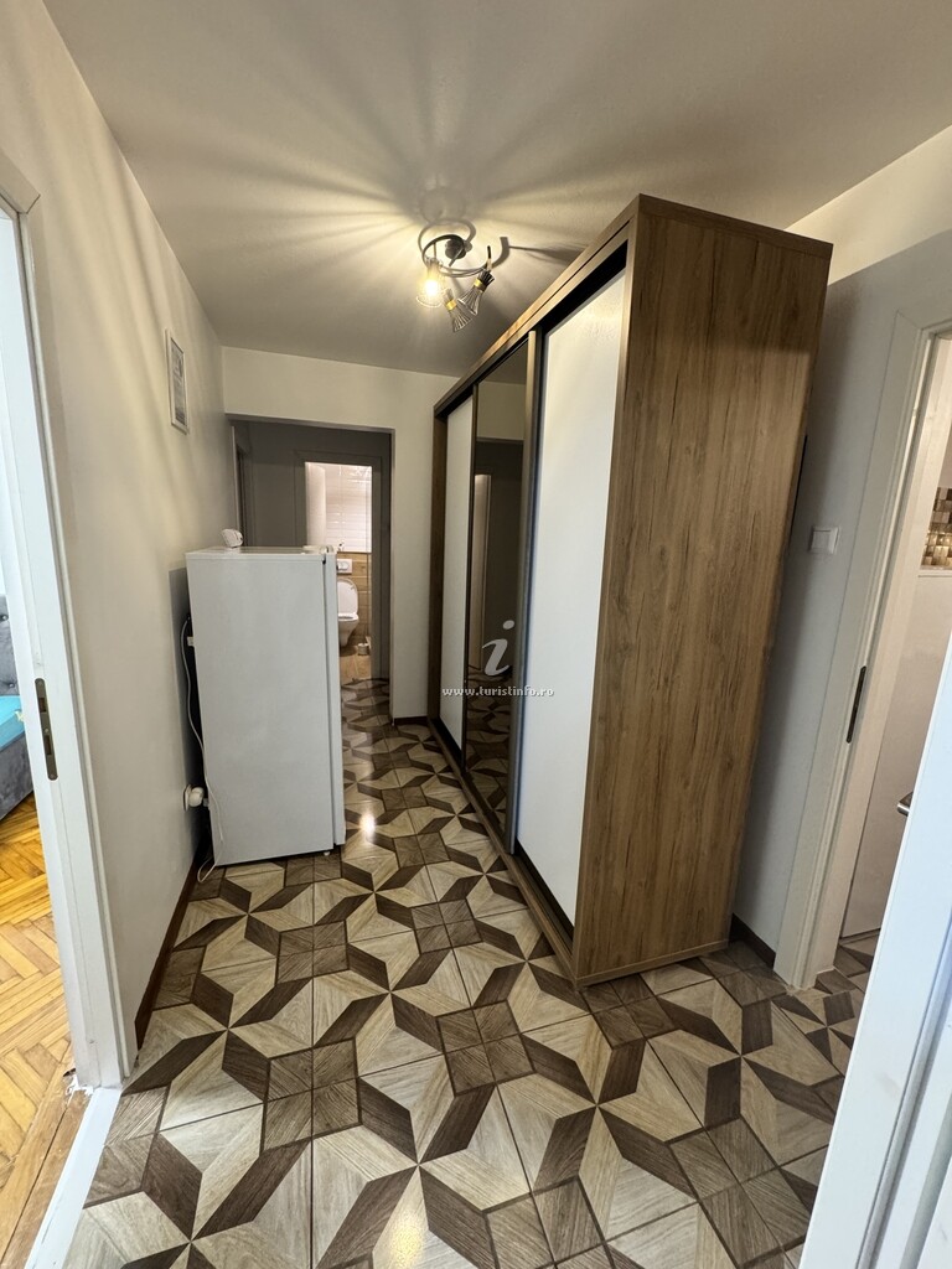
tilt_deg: -11.1
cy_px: 634
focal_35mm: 14
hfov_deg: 85.7
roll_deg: -2.7
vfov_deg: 102.1
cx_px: 476
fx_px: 513
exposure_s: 1/50
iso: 400
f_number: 2.2
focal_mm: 2.22
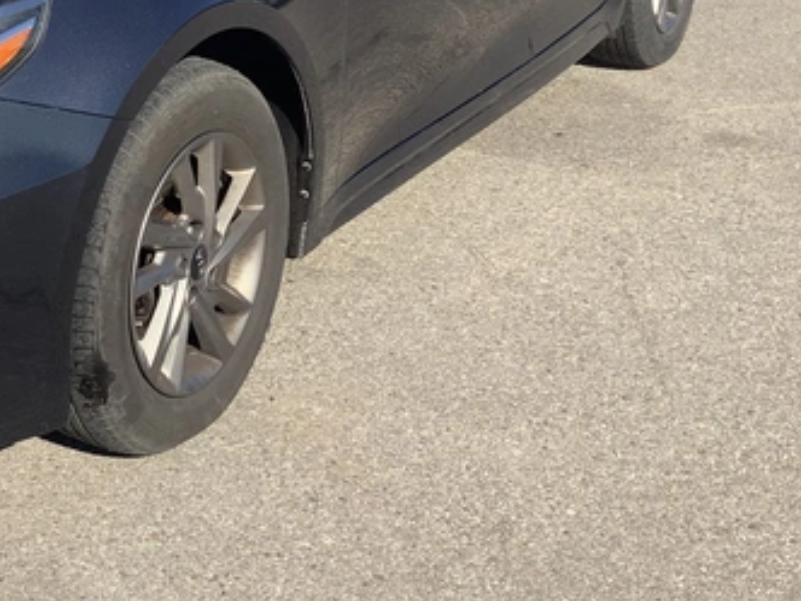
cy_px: -4
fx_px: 1620
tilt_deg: -14.8
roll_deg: -0.1
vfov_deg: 20.3
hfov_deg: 26.1
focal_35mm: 70
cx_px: -34
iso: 25
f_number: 2.4
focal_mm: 3.3
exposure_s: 1/867
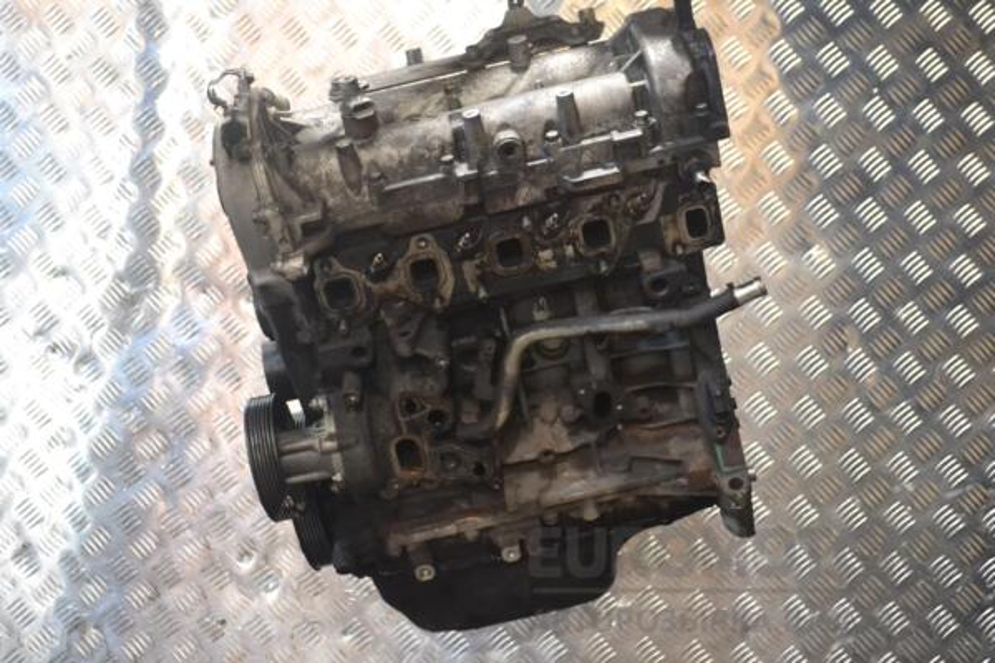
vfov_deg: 26.5
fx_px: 1409
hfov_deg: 38.9
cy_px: 332
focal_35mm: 51
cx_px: 498
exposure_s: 1/80
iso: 3200
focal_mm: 34
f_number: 5
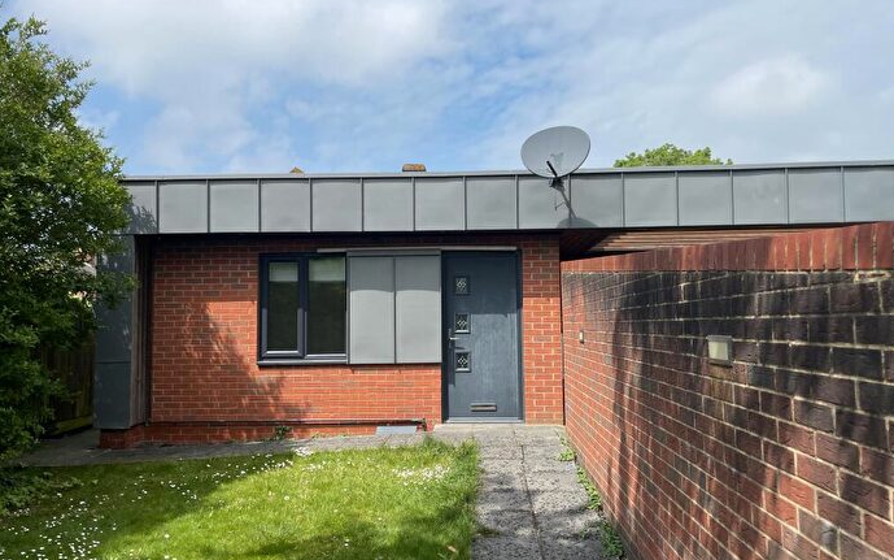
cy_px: 289
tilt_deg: +1.9
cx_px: 453
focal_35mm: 28
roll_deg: +0.5
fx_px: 682
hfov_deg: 66.5
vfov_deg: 44.6
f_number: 1.6
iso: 32
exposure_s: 1/4132
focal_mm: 4.2
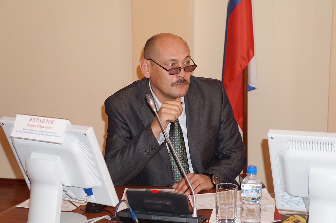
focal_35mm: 82
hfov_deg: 24.6
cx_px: 168
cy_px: 112
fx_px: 769
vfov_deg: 16.5
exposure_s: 1/160
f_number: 5.6
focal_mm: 55
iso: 800
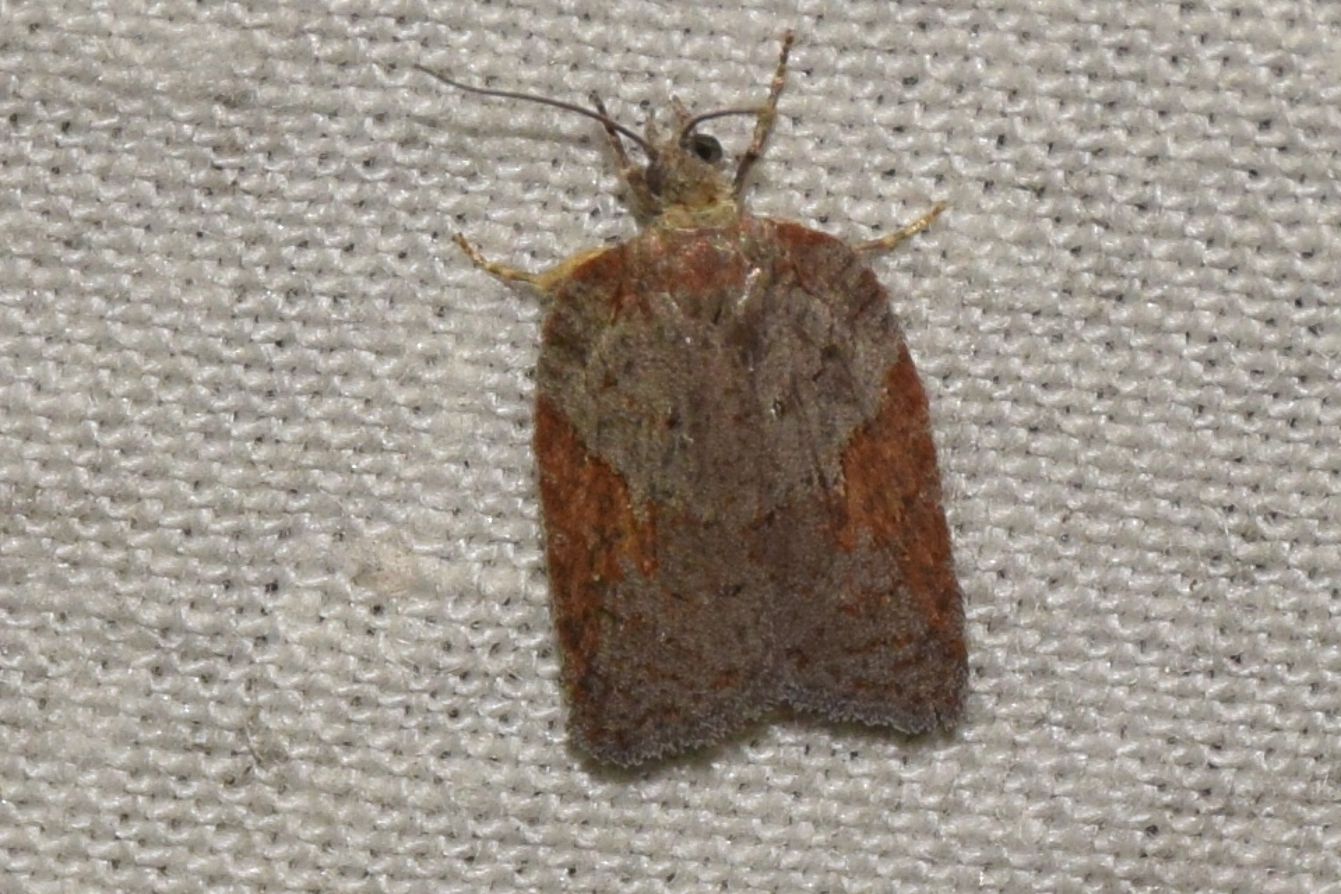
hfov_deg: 9.8
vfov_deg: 6.5
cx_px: 670
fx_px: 7822
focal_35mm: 210
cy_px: 447
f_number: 10
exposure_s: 1/160
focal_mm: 140
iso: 400
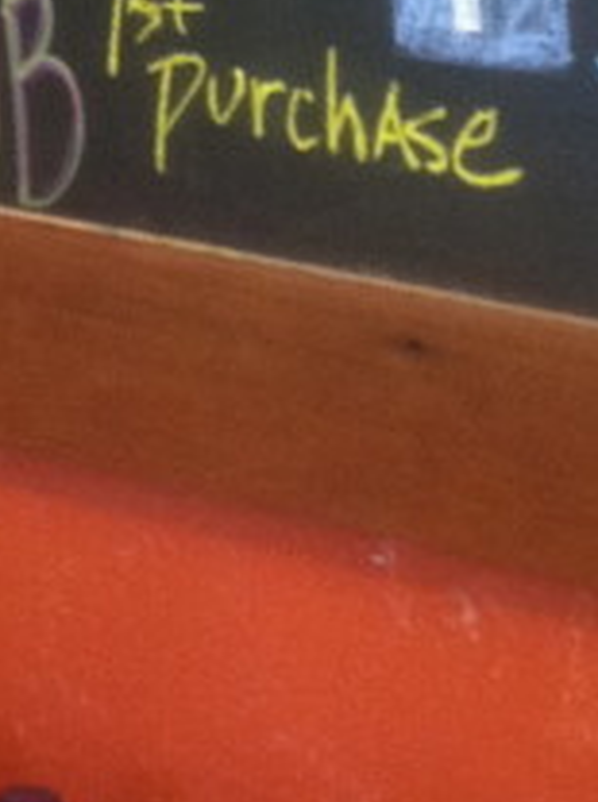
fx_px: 3978
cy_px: -802
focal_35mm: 172
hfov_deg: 8.6
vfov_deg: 10.6
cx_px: 351
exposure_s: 1/15
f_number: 2.8
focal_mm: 3.85
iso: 200
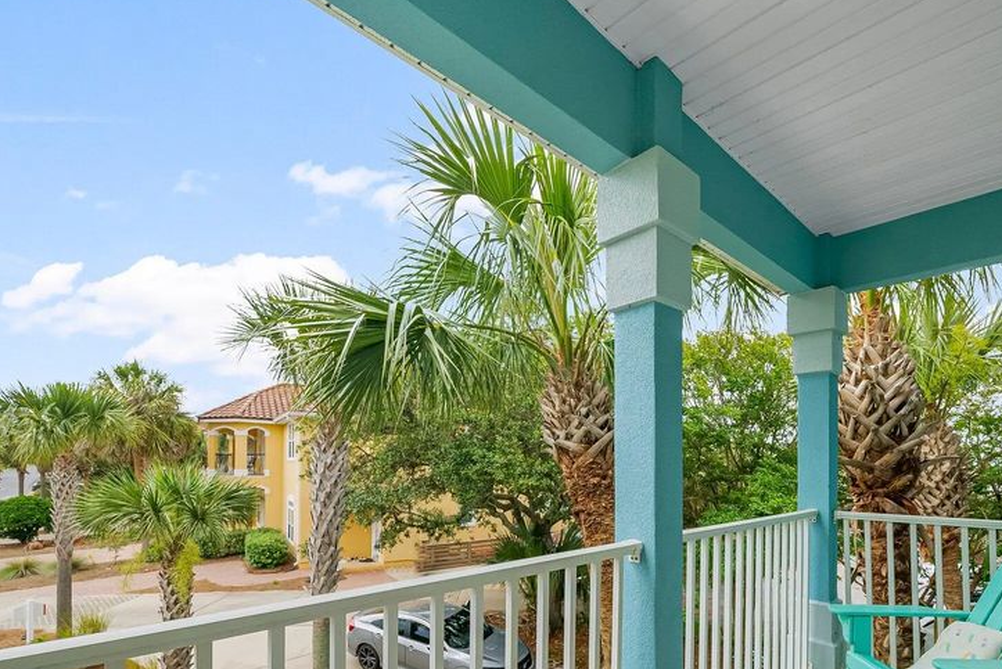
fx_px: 473
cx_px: 531
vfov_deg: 68.2
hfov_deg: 93.1
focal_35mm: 17
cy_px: 456
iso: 400
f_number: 9
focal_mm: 12
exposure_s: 1/320
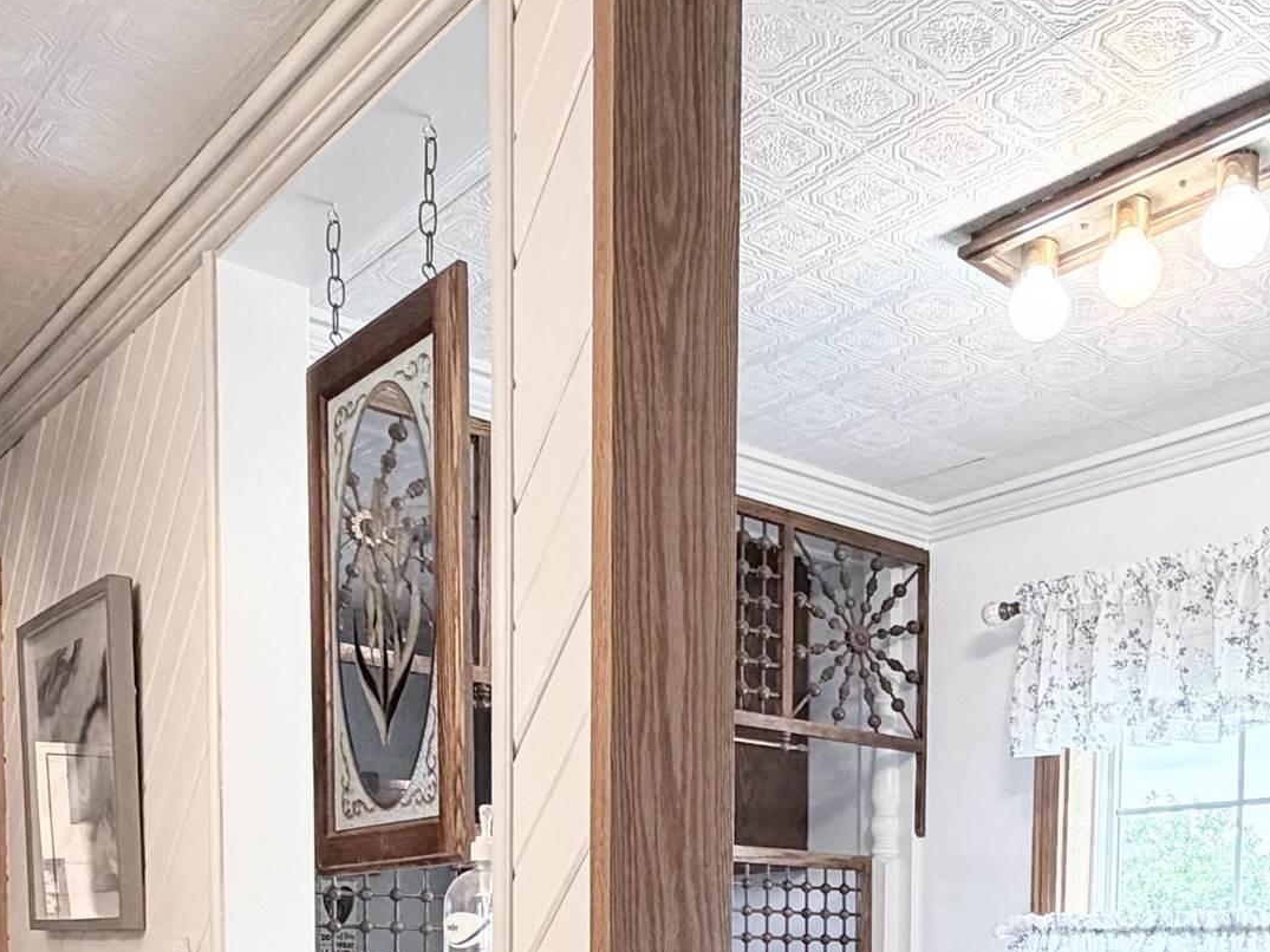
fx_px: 1467
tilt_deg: -2.8
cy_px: 1063
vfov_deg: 31.6
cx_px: 872
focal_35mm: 40
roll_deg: +0.4
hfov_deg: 45.9
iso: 200
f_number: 2.2
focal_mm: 2.22
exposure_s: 1/120
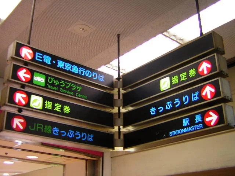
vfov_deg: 33.6
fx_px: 292
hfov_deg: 43.9
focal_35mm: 43
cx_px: 118
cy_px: 88
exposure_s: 1/11.2
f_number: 2.8
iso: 50
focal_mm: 5.6
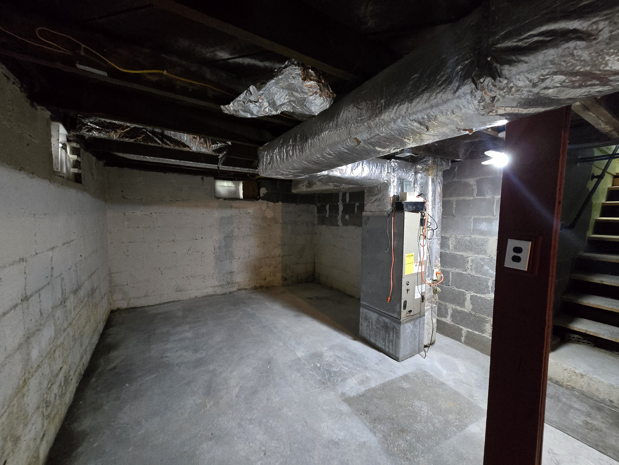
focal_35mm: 13
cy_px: 232
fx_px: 232
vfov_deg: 89.9
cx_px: 310
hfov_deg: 106.2
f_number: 2.2
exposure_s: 1/40
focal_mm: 2.2
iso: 1250
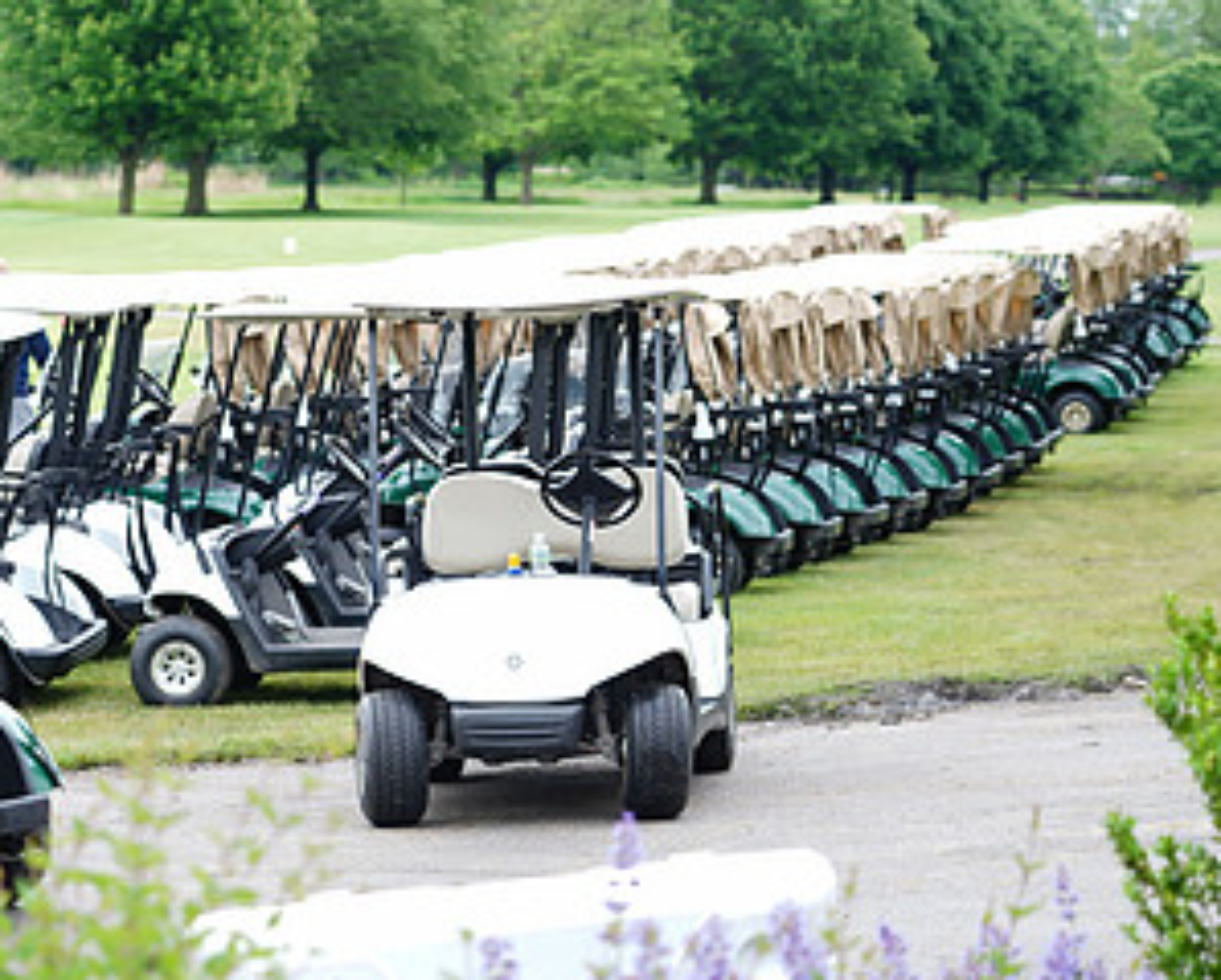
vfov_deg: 10.6
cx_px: 352
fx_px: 5281
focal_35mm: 146
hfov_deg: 13.2
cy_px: 490
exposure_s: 1/80
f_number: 4
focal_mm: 80
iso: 80
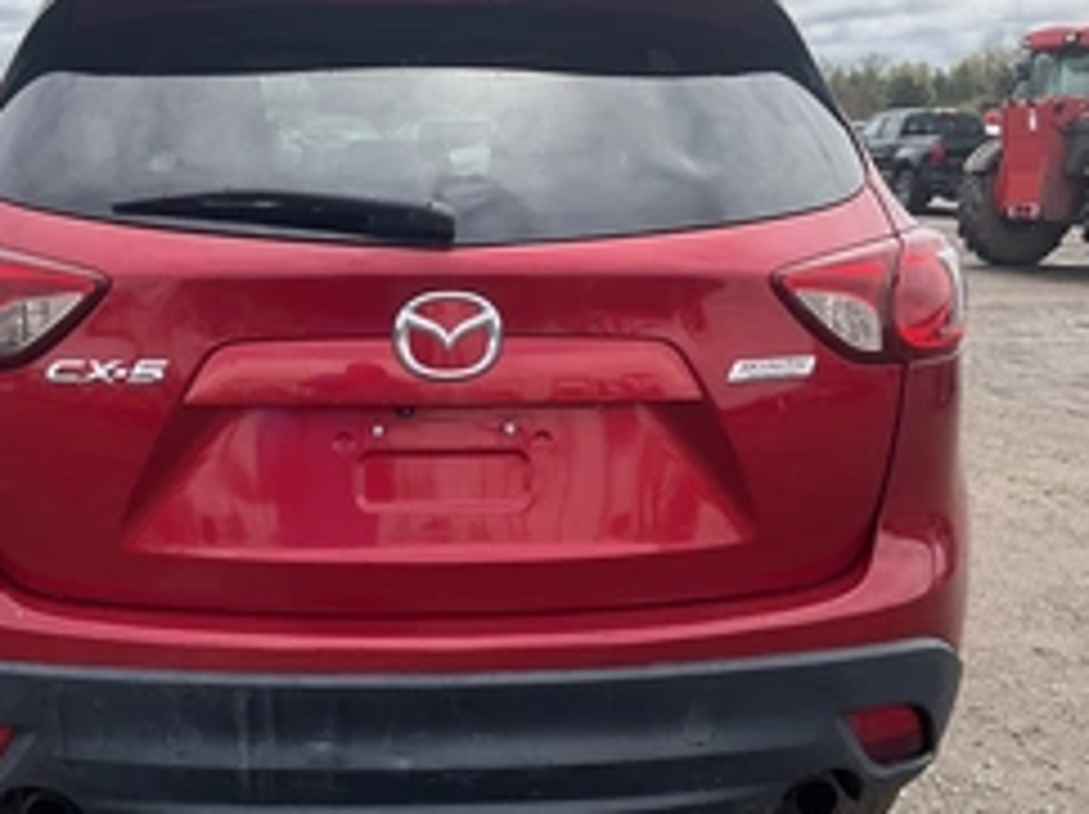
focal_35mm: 48
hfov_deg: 39.3
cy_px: 508
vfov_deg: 30.1
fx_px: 1509
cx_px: 382
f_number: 1.8
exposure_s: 1/898
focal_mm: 3
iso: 25
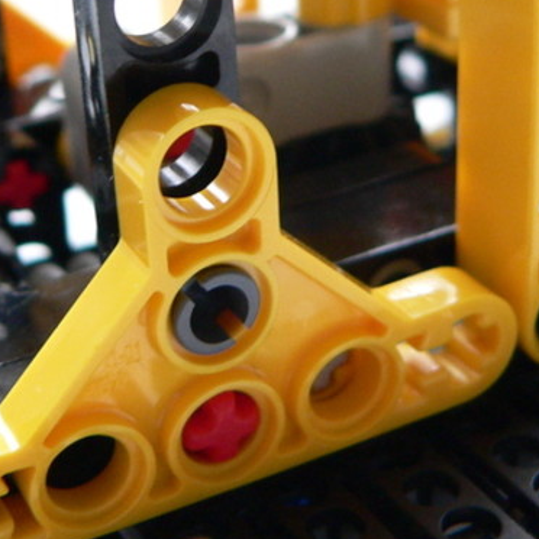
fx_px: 1356
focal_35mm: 77
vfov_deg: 22.2
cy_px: 120
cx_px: 258
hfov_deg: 22.5
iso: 200
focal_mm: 6
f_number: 2.8
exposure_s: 1/10
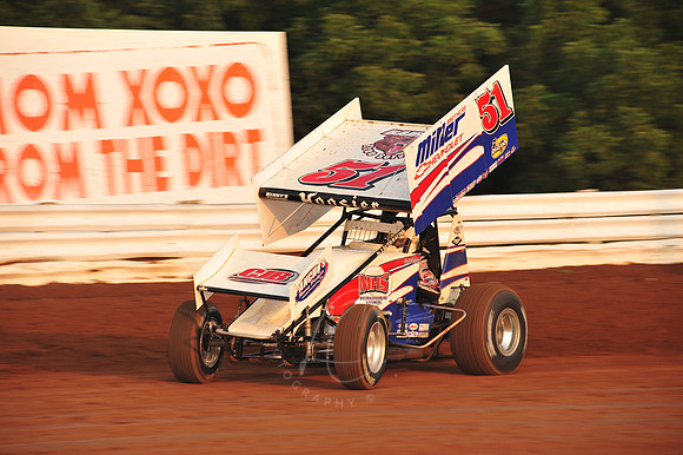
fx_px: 3792
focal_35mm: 200
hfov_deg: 10.3
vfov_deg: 6.9
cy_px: 228
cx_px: 342
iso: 640
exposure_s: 1/320
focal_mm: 200
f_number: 8
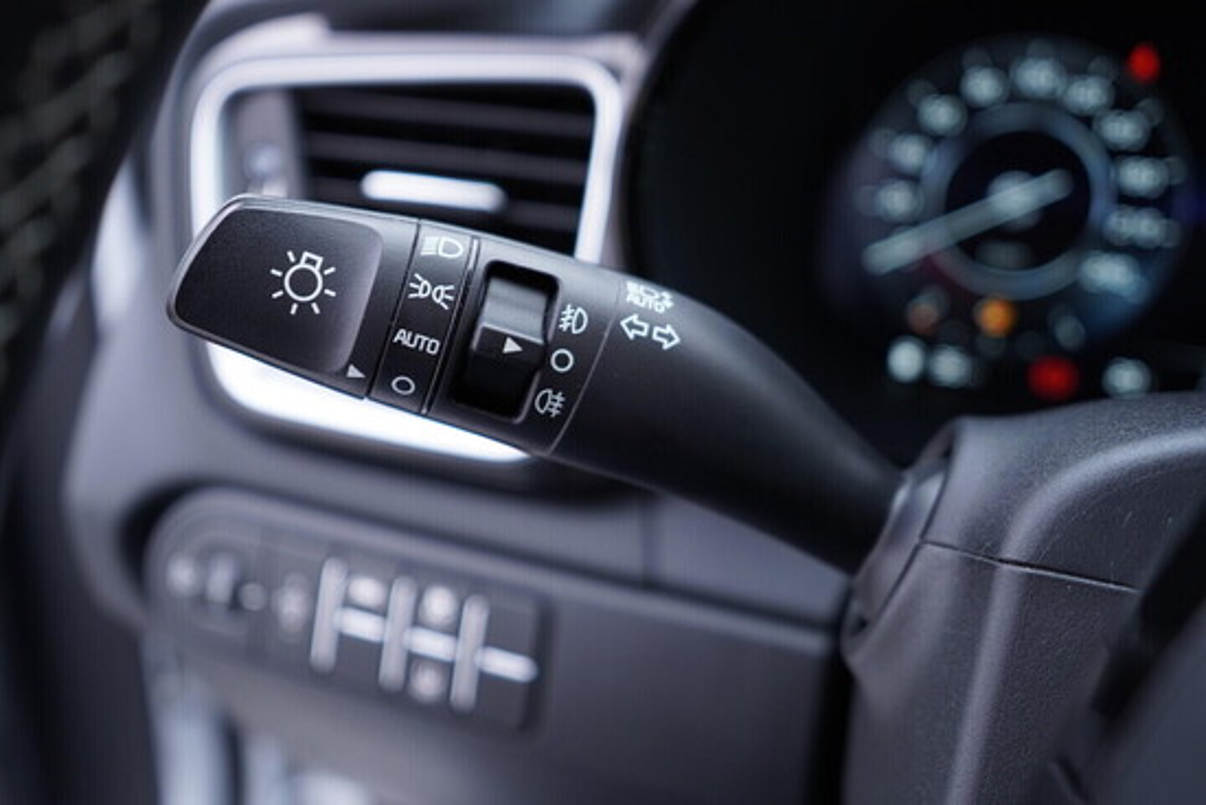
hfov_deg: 53.1
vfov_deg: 36.9
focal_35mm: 36
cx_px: 603
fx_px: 1206
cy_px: 402
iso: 250
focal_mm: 24
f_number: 2.8
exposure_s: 1/40
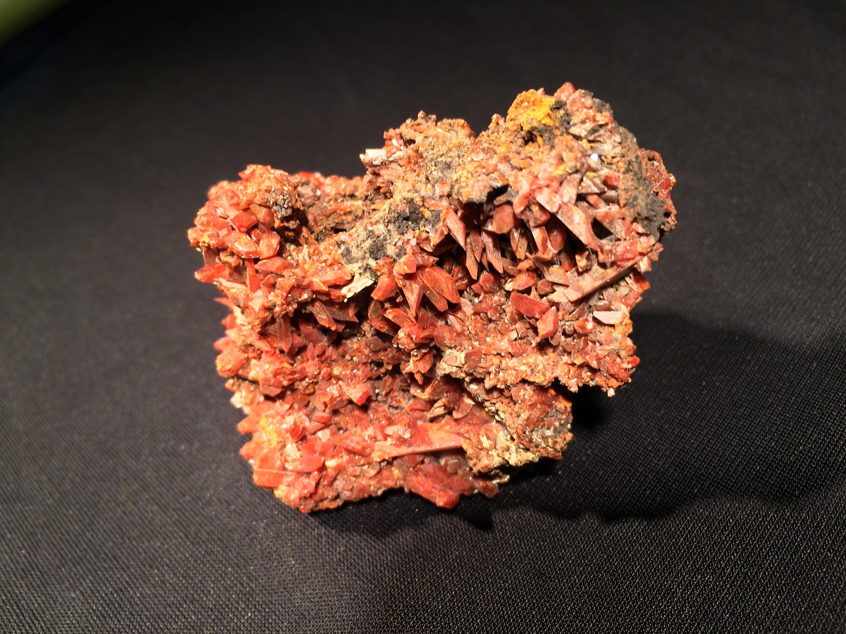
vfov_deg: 48.2
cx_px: 423
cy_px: 317
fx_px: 709
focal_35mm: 29
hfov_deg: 61.7
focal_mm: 4.15
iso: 40
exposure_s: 1/30
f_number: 2.2
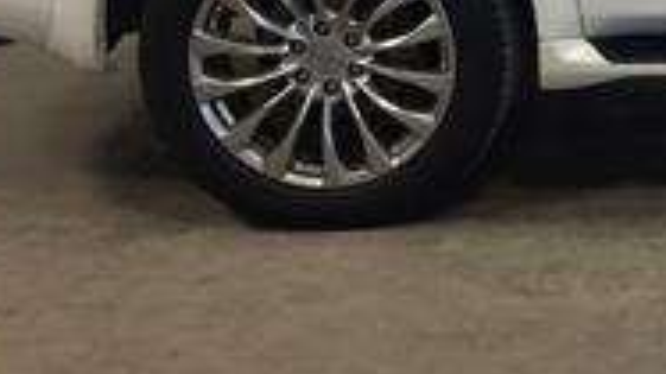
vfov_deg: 10.8
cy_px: -185
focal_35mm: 108
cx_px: 919
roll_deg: +1.3
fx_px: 1906
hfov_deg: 18.2
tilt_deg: -8.5
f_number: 2.2
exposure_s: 1/30
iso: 40
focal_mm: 4.15
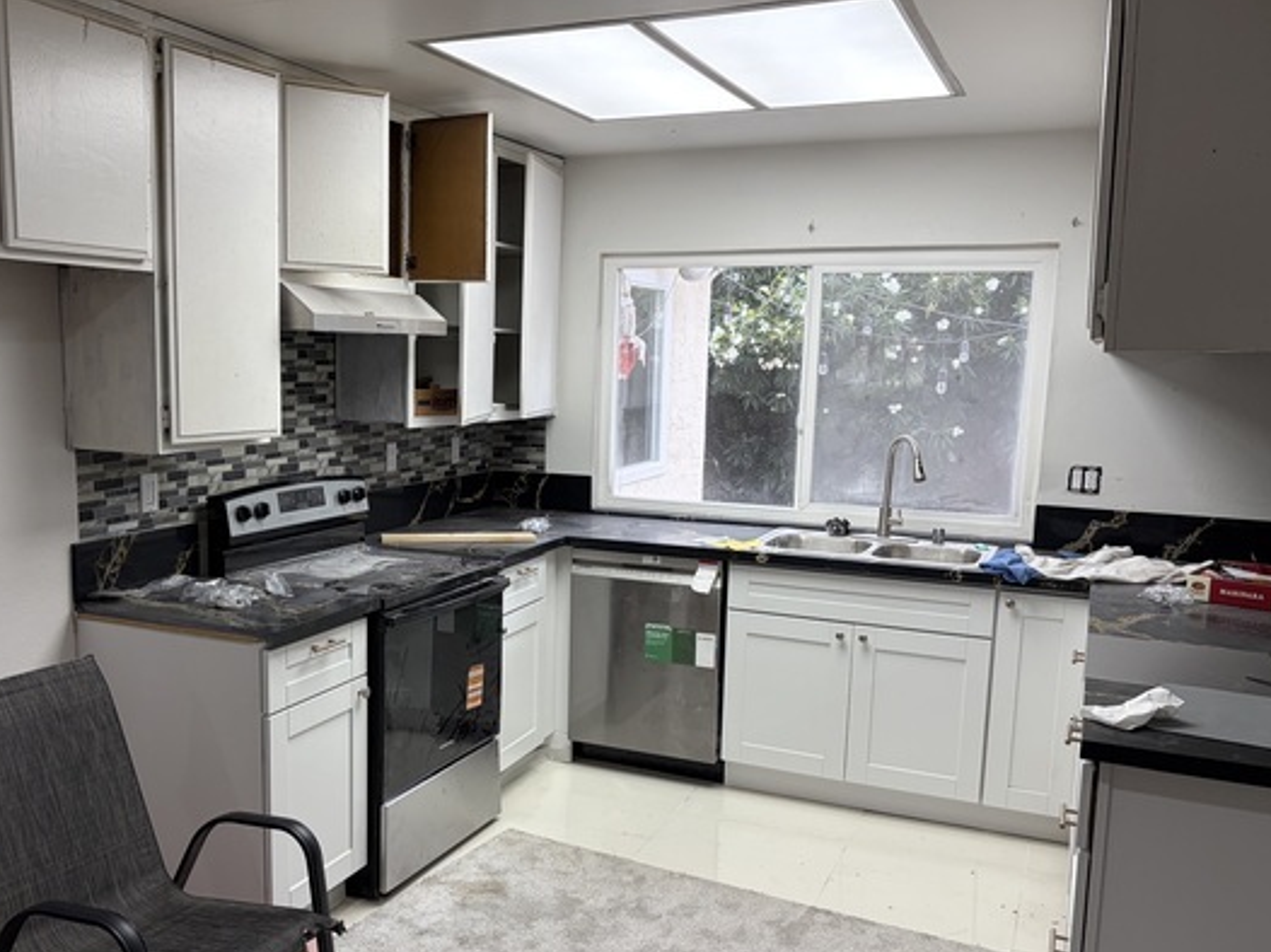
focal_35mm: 33
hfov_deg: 55.1
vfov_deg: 42.9
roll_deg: -1.7
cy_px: 522
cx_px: 538
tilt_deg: -7.3
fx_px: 1211
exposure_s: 1/120
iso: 64
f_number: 1.6
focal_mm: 5.96
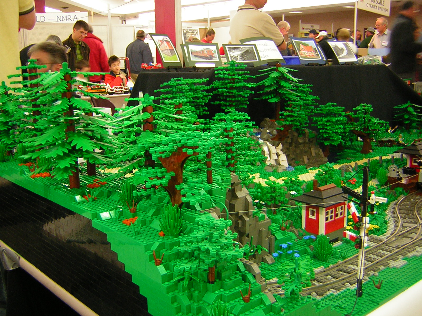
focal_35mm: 40
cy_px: 158
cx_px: 211
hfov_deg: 46.8
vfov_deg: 36.0
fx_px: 488
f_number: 2.7
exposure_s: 1/5.3
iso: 70
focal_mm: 5.2
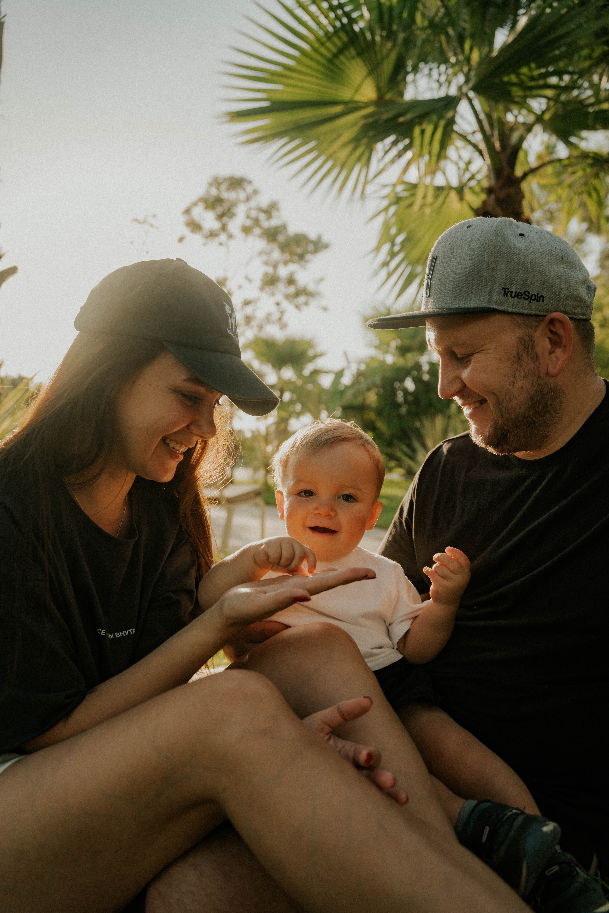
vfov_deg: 65.5
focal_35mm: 28
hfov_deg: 46.4
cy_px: 456
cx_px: 304
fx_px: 710
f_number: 3.5
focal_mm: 28
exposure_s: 1/400
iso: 100
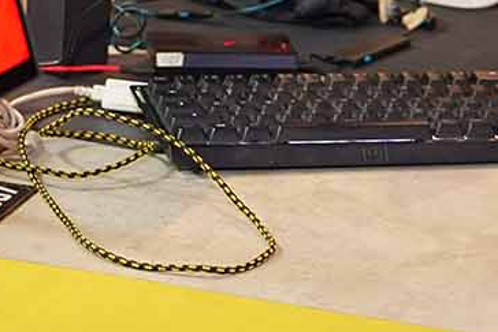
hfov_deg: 10.4
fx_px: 2726
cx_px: 202
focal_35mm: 197
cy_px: -337
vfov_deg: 6.7
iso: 1250
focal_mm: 35
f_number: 2.8
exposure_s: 1/100
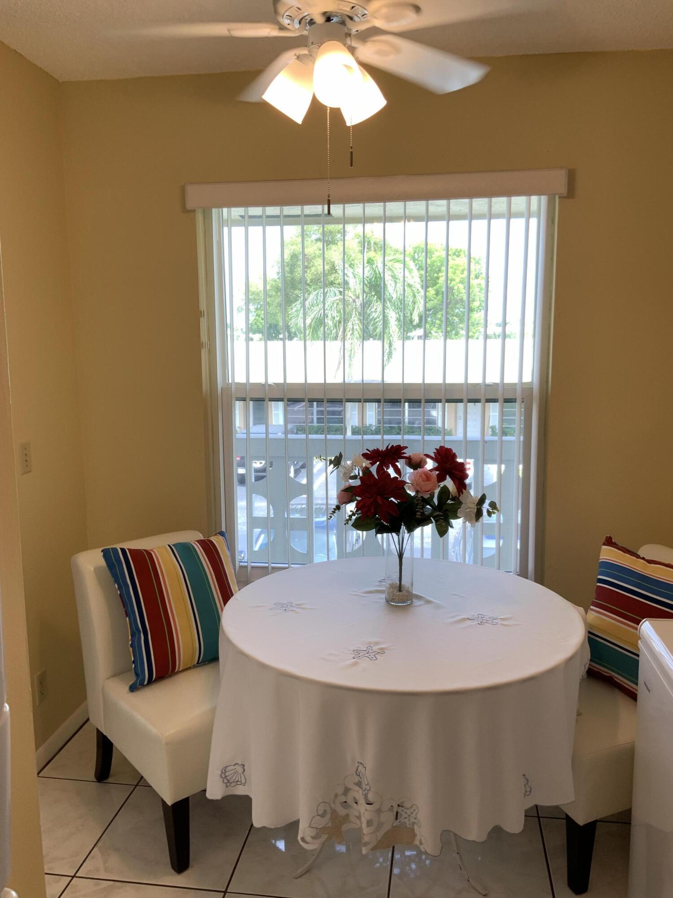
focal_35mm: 29
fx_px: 752
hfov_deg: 48.2
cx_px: 336
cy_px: 449
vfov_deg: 61.7
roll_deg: +2.1
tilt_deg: -8.8
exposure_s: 1/120
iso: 16
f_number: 1.8
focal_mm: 3
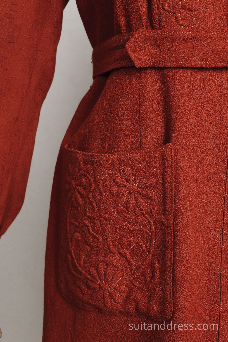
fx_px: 456
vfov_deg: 41.1
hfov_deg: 28.1
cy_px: 171
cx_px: 114
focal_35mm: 48
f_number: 8
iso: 320
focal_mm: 32
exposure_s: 1/15
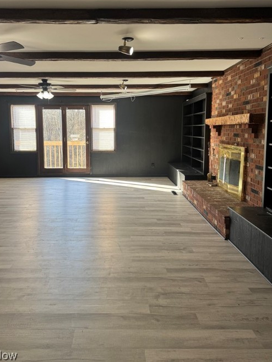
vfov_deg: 63.2
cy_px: 156
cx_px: 121
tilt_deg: -4.7
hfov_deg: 49.7
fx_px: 293
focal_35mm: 28
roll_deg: +1.4
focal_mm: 6.76
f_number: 1.78
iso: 80
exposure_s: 1/120
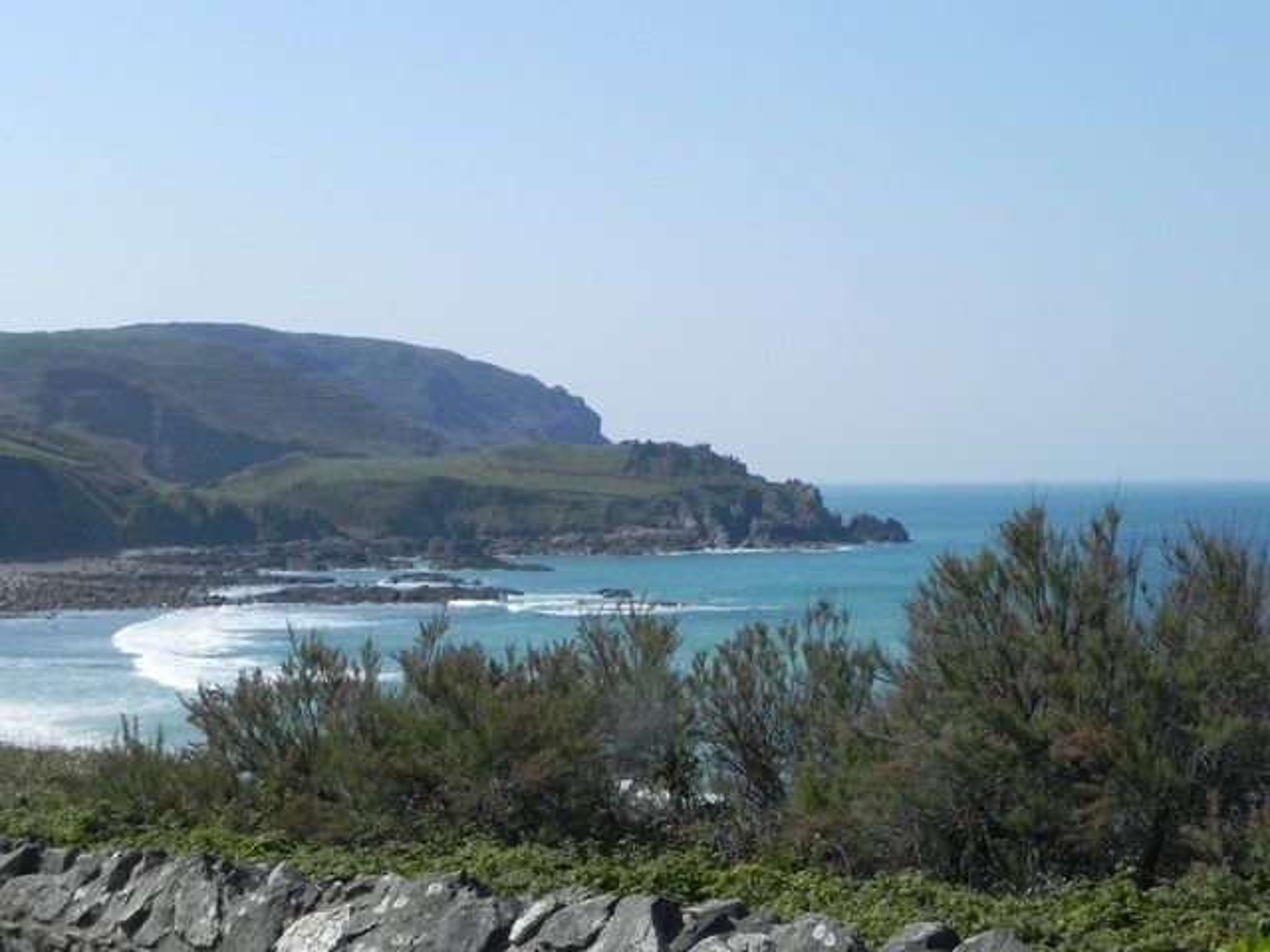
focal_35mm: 66
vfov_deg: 22.3
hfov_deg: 29.4
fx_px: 2421
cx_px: 635
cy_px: 476
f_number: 8
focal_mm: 11.8
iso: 160
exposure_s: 1/430
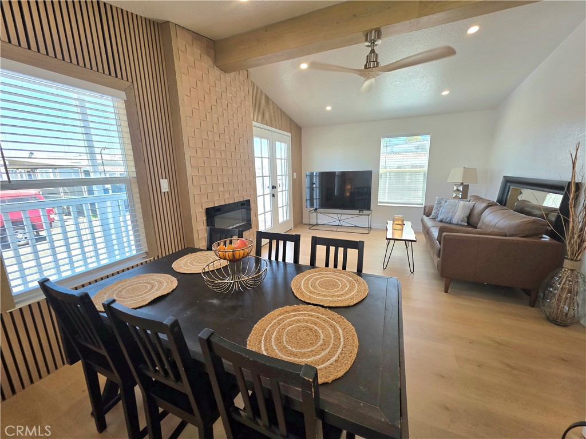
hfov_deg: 106.2
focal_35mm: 13
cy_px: 220
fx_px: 220
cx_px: 293
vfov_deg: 89.9
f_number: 1.9
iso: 32
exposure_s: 1/120
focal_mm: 2.2
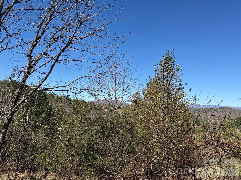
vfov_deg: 56.8
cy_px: 90
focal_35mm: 24
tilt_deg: +5.9
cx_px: 120
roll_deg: -3.5
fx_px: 167
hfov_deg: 71.6
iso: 80
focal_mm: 6.76
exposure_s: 1/4167
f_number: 1.78
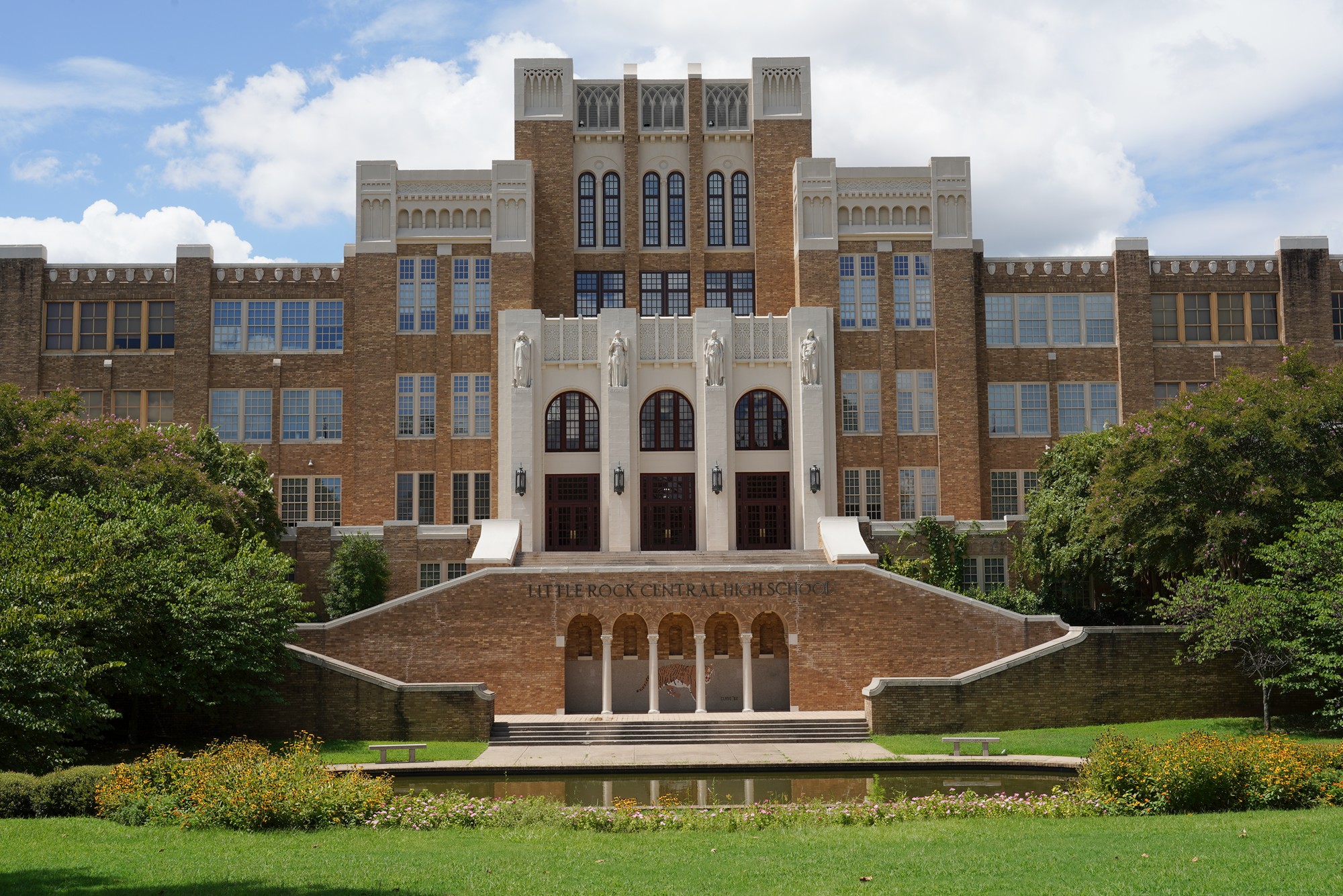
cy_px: 448
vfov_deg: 31.9
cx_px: 672
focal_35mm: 42
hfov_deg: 46.4
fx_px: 1567
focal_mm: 42
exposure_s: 1/100
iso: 100
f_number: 14
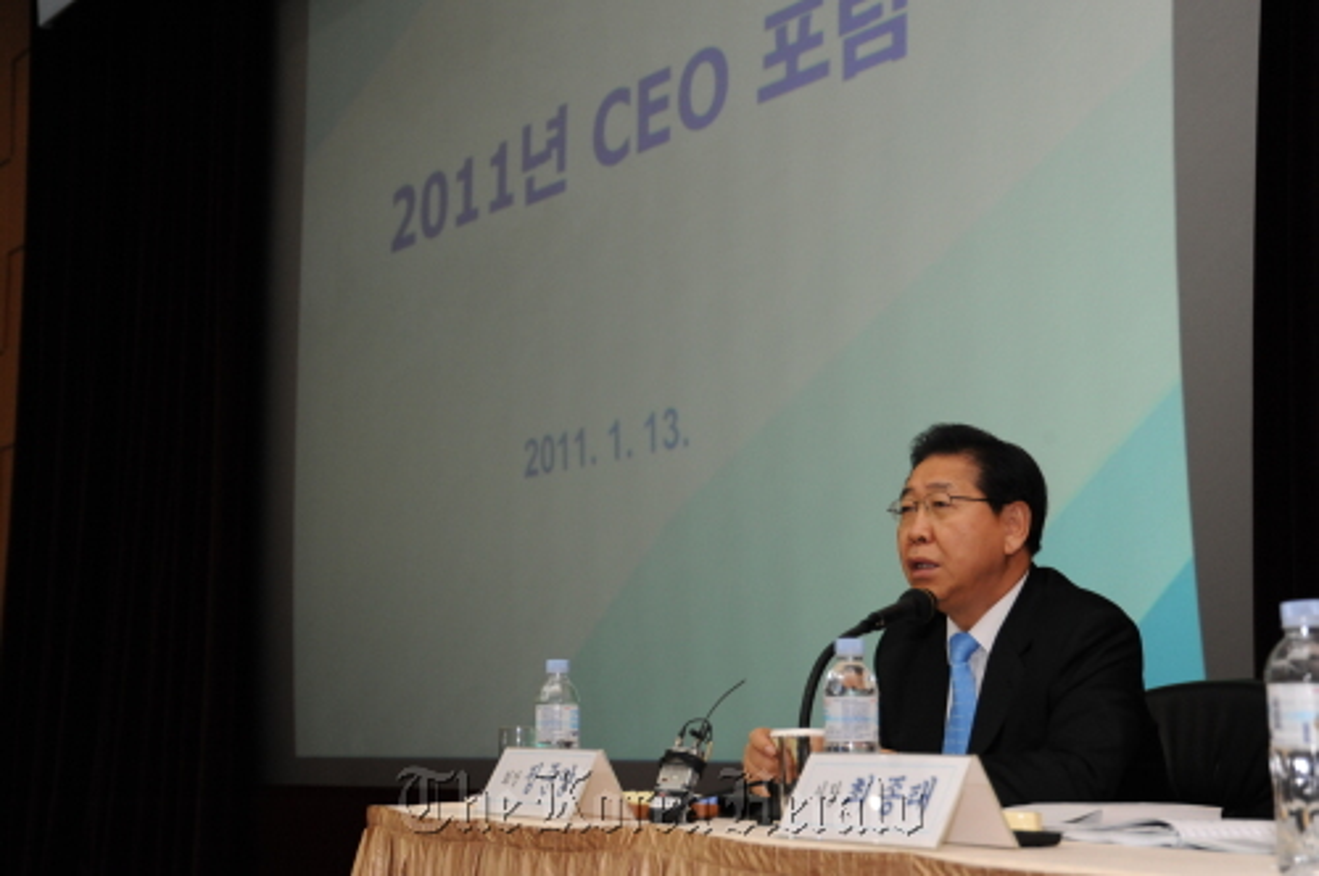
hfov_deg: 36.3
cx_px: 660
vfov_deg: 24.6
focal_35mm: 55
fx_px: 2013
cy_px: 438
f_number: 5.6
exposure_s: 1/60
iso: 2000
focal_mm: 55
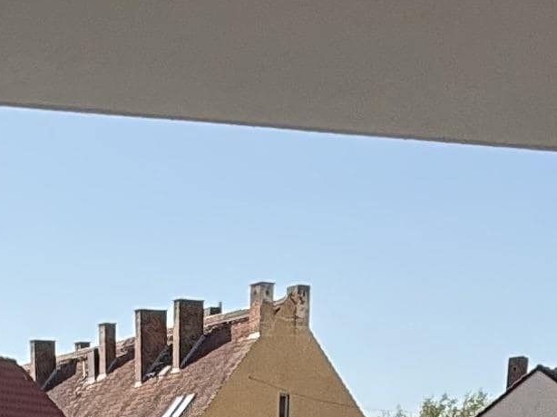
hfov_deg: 21.0
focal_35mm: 92
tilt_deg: -21.7
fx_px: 1480
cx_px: 81
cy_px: 1192
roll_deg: +2.5
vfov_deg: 11.2
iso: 50
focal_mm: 2.22
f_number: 2.2
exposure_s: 1/830
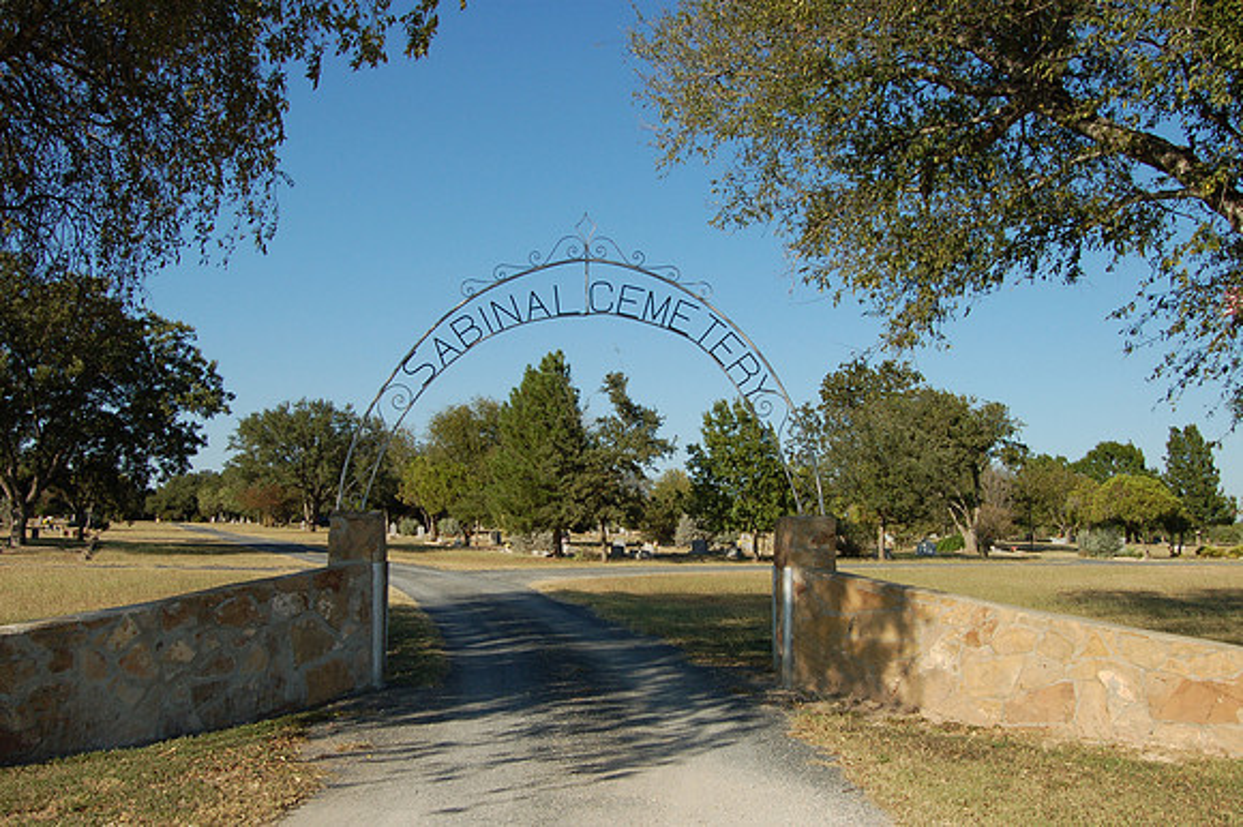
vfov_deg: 39.9
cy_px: 414
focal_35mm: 33
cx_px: 622
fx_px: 1139
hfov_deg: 57.3
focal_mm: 22
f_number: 9
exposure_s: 1/320
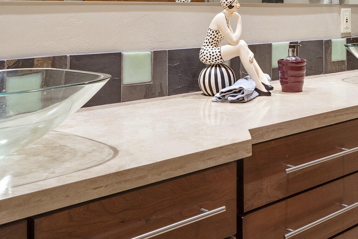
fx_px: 497
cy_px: 10
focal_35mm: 50
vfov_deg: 25.8
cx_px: 309
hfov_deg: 37.5
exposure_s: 1
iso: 200
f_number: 10
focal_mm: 18
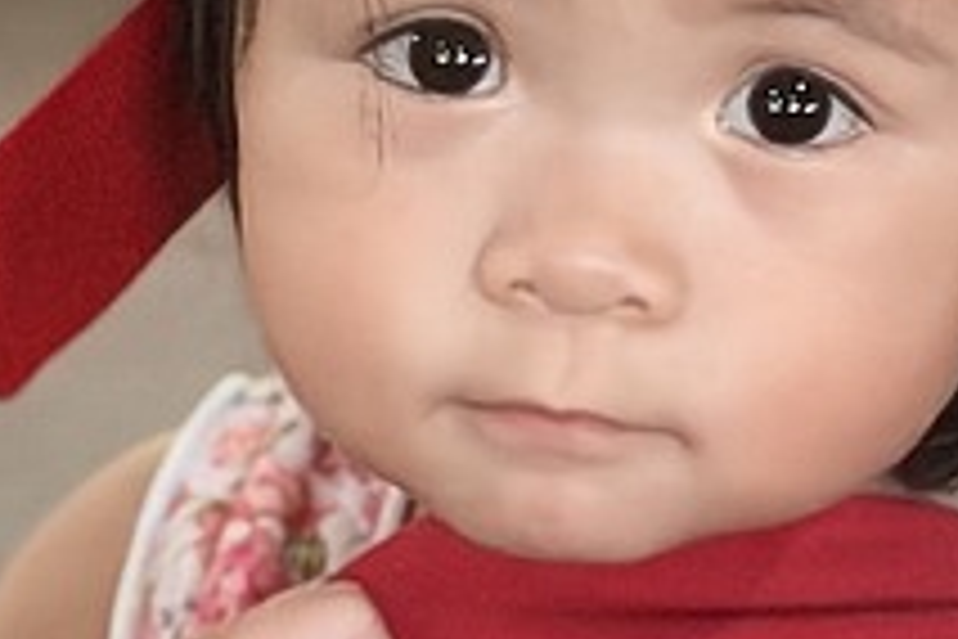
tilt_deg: -16.0
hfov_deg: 8.4
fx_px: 6493
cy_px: 32
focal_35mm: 244
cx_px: 508
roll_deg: -0.9
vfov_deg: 5.6
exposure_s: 1/40
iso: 500
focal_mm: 6.76
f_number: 1.78
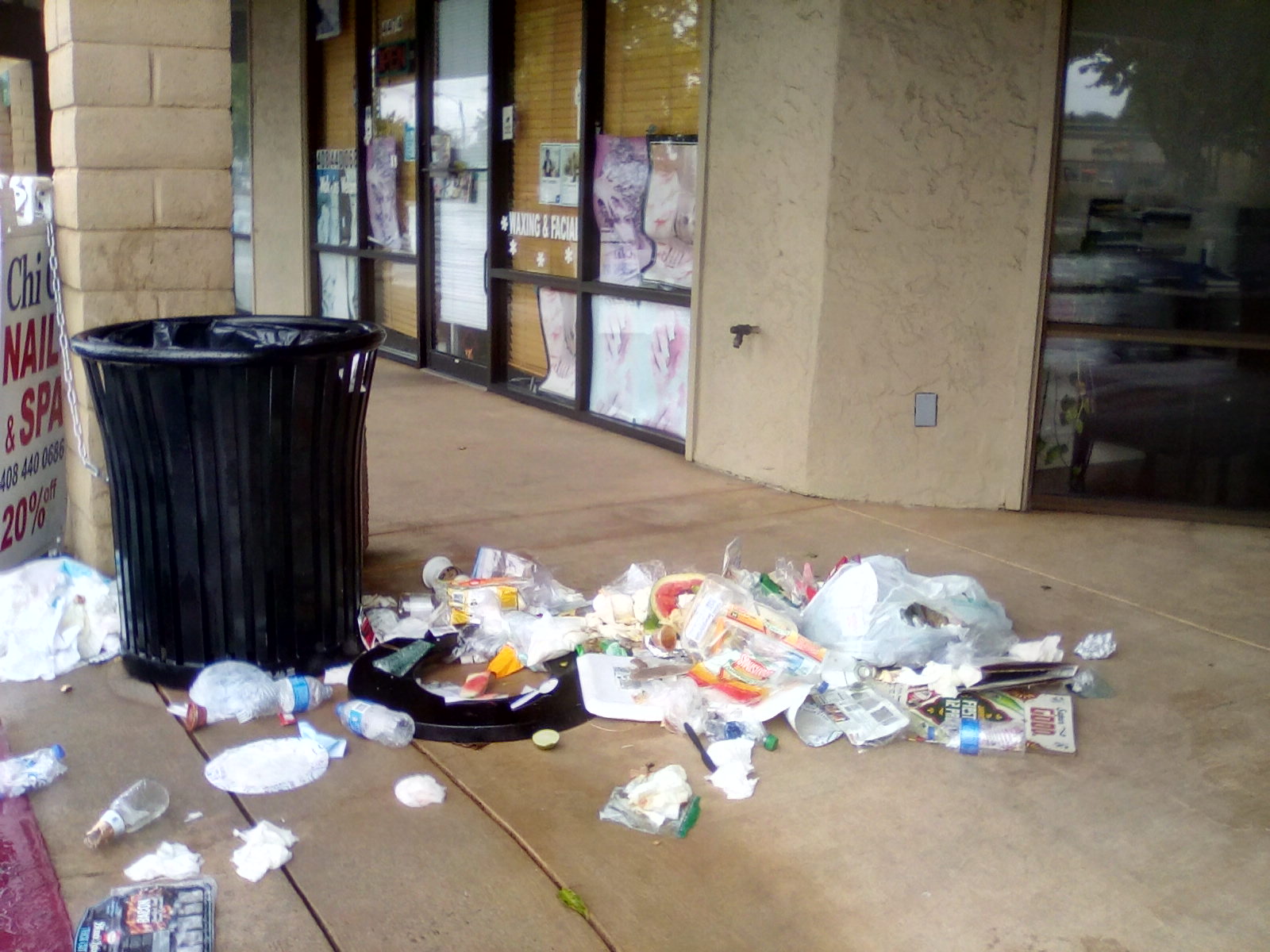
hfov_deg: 52.6
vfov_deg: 40.7
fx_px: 1284
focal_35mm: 35
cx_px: 635
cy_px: 476
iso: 56
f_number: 2.8
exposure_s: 1/131
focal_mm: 2.9
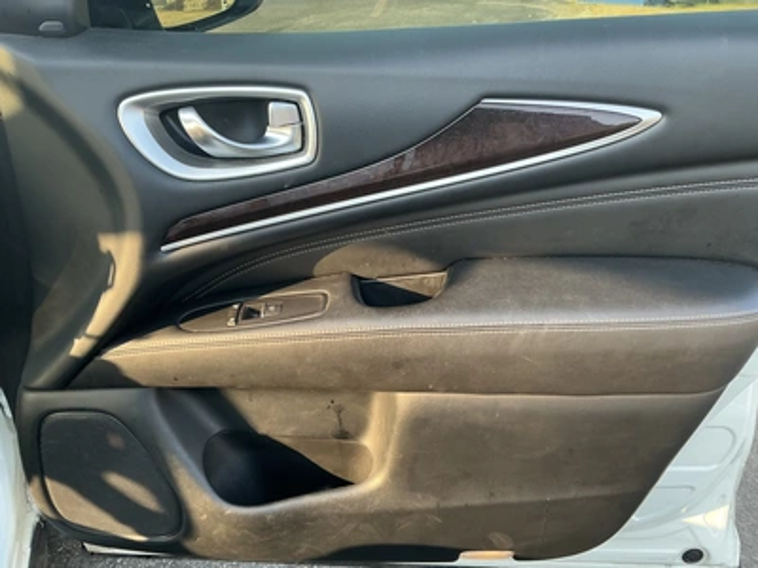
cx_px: 379
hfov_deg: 63.4
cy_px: 284
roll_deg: +0.0
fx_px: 613
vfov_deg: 49.7
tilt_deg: -28.2
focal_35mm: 28
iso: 40
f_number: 1.8
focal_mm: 3
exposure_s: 1/122
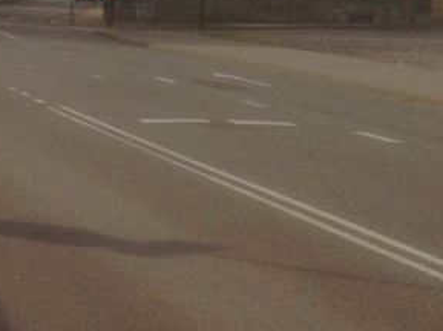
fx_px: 1585
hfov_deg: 15.9
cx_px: 173
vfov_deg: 11.8
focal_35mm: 124
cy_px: 11
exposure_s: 1/2160
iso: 50
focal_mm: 4.28
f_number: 2.4
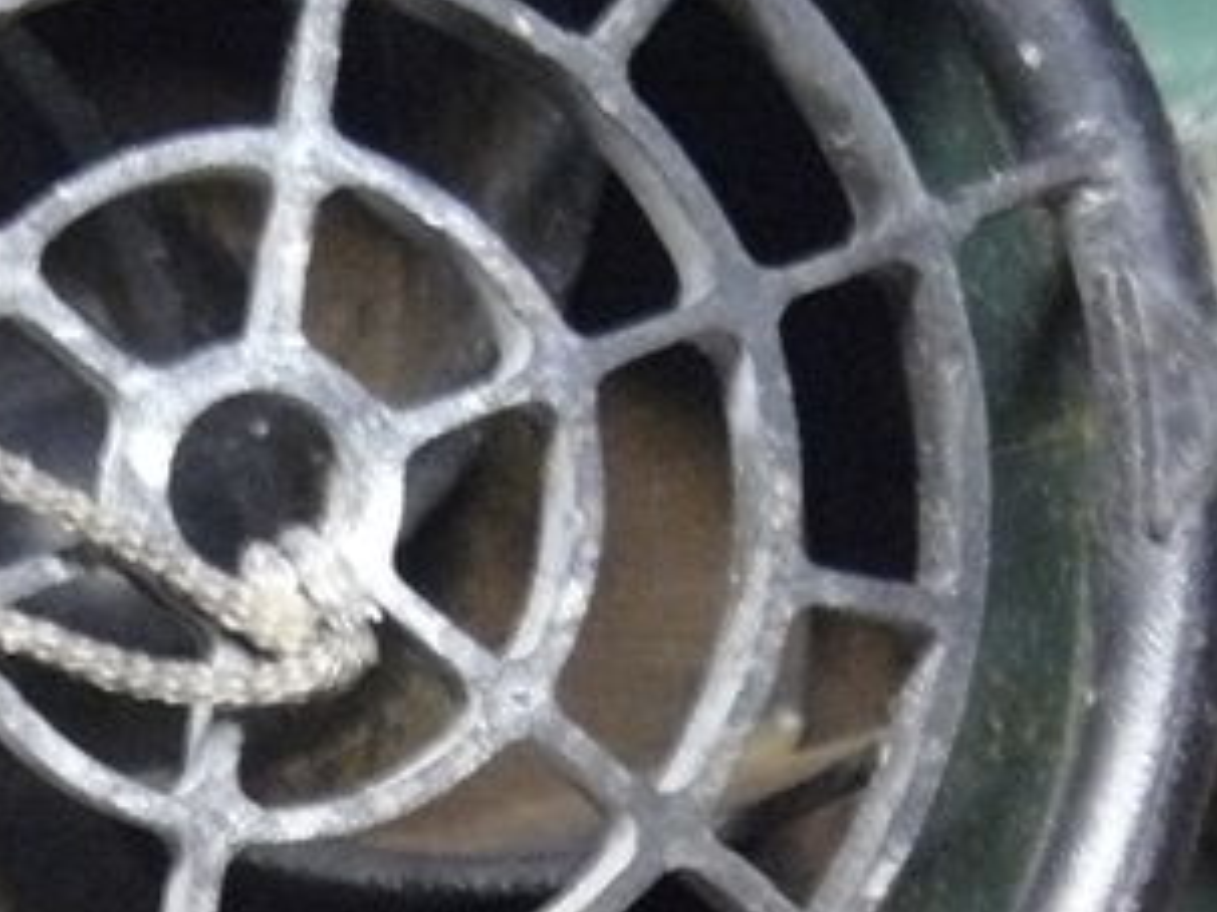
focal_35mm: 119
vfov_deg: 12.1
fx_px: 4182
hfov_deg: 16.0
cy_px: 1137
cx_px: -157
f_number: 2.8
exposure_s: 1/13
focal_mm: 6
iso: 400
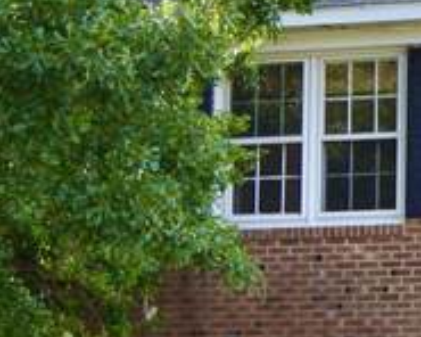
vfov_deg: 6.9
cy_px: 183
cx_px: 651
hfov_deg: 8.4
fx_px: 2794
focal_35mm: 224
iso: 100
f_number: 4
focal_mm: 23
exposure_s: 1/200
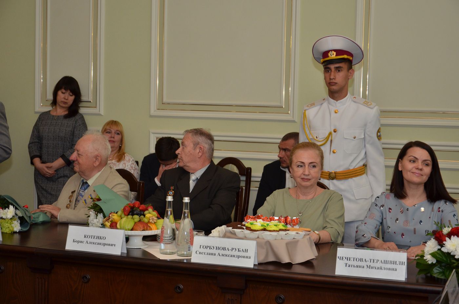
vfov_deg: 20.1
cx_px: 230
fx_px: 859
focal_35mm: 68
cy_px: 152
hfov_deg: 29.9
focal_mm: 45
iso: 640
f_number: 5.6
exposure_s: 1/250
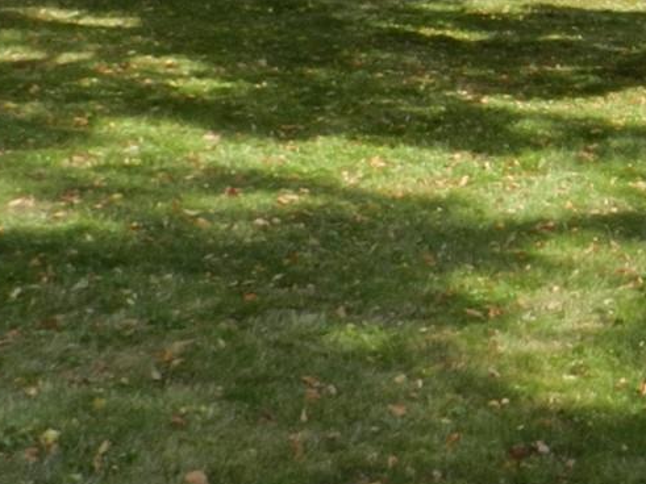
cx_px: 993
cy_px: -43
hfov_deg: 18.0
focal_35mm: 96
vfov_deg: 15.0
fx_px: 1791
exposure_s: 1/60
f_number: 8
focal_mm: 4
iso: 160
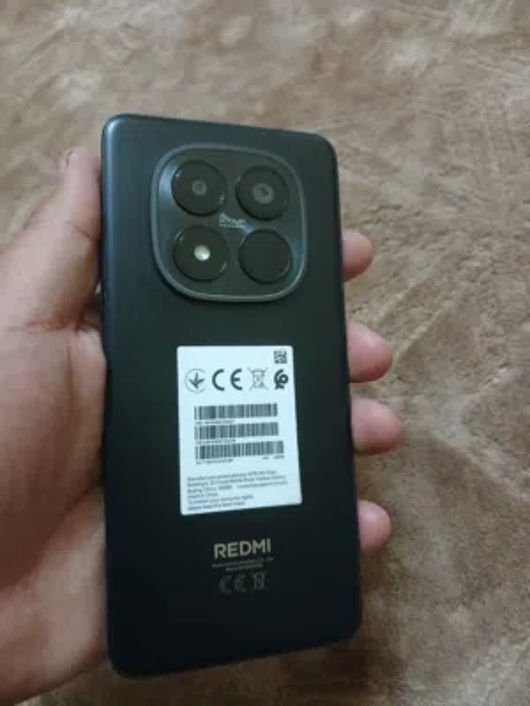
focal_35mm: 27
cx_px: 265
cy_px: 353
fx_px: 551
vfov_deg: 65.3
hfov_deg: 51.4
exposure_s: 1/14.3
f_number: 1.8
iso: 800
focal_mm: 3.98
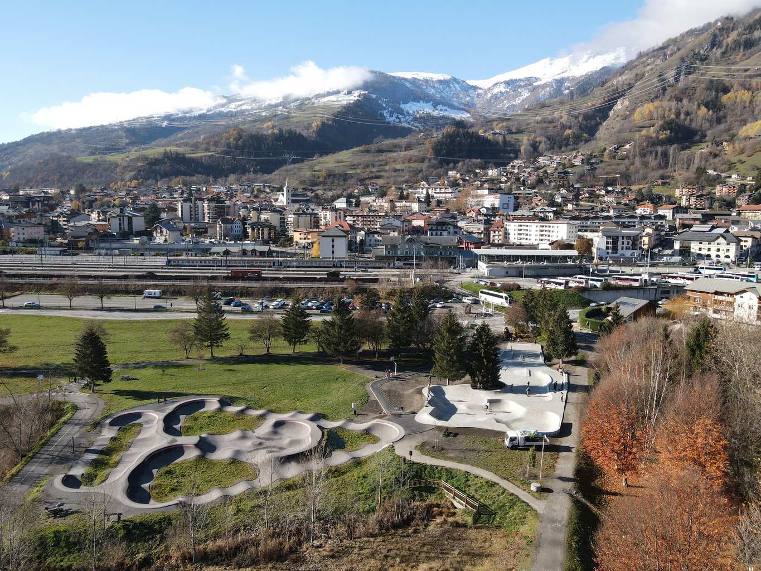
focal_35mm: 24
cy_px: 286
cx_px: 380
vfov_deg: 56.8
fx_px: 528
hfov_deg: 71.6
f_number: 2.8
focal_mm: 4.5
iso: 100
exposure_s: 1/350
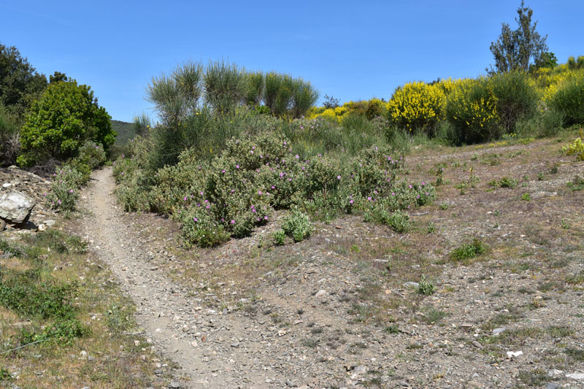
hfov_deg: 42.3
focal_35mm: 46
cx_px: 292
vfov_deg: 28.9
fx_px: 754
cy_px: 194
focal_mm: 31
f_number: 14
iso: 400
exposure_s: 1/400
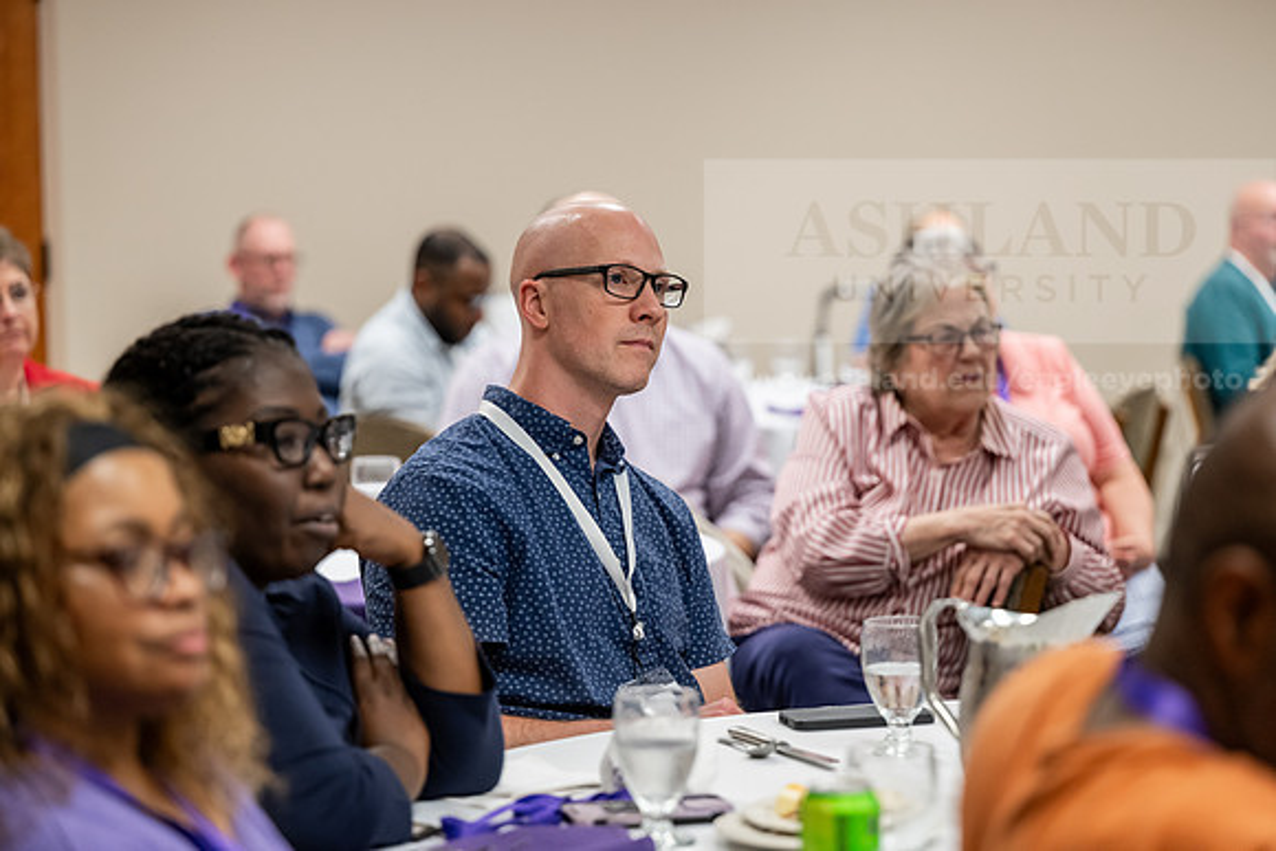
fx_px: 3581
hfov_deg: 20.2
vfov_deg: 13.6
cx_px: 638
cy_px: 426
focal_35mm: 101
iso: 1600
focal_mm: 101
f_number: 2.8
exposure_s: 1/160
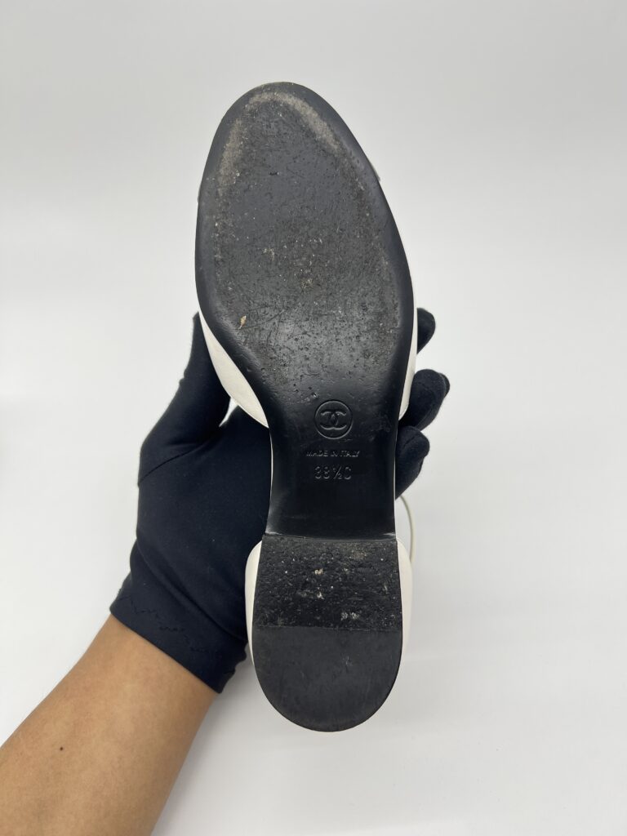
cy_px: 418
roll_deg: +2.5
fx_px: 628
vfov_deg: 67.3
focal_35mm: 26
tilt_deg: -44.7
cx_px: 314
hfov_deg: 53.1
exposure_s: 1/157
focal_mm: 5.7
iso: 40
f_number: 1.5
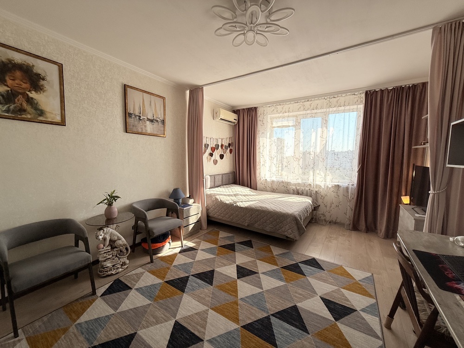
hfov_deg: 102.1
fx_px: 188
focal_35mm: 14
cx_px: 232
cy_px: 174
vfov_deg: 85.7
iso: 64
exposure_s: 1/579
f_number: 2.2
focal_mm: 2.22
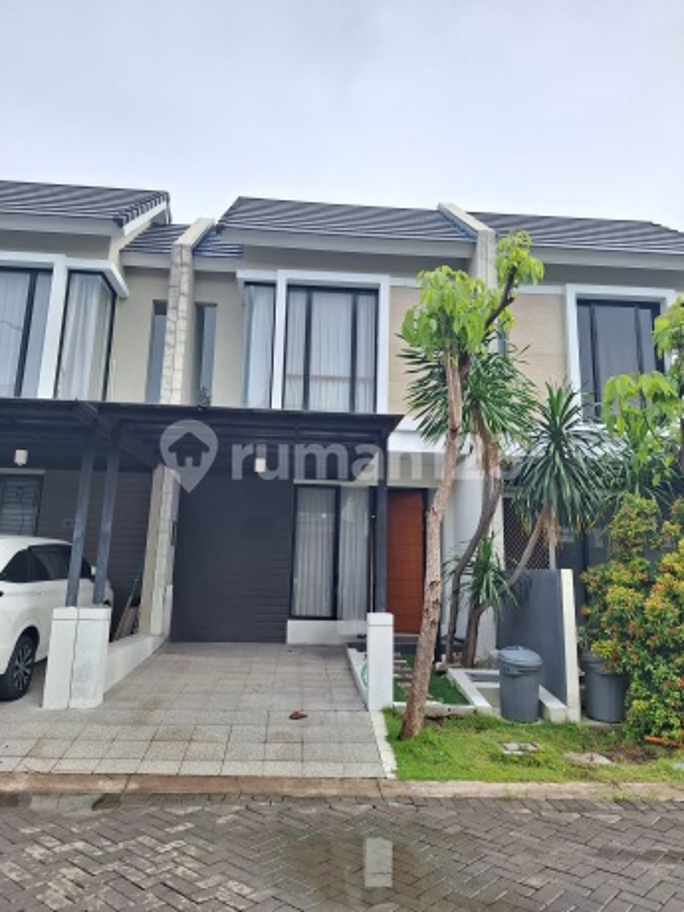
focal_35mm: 23
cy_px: 456
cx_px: 342
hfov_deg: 58.9
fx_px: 606
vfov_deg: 73.9
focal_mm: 5.54
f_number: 1.8
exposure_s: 1/667
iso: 40
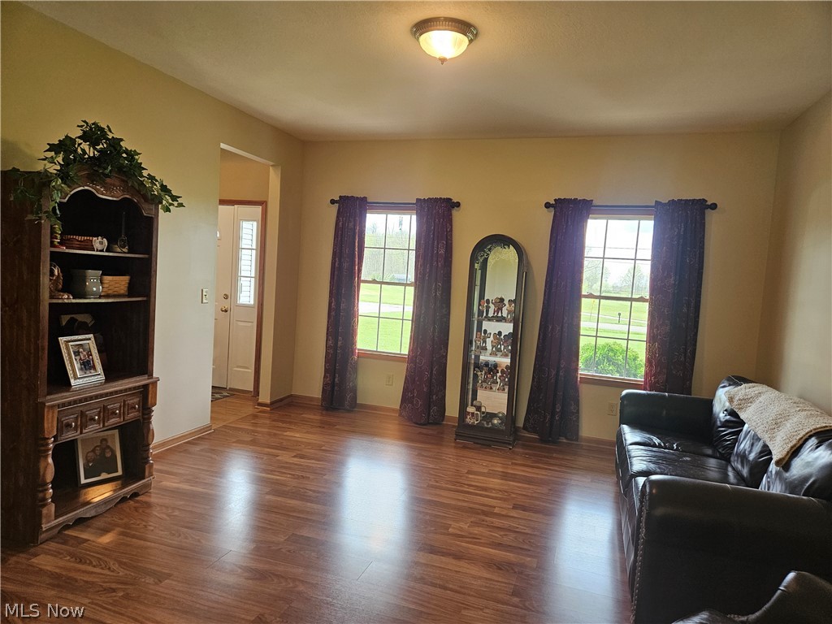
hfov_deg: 73.9
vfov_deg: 58.9
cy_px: 312
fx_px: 553
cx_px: 416
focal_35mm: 23
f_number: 1.8
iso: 200
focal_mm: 5.4
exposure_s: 1/120
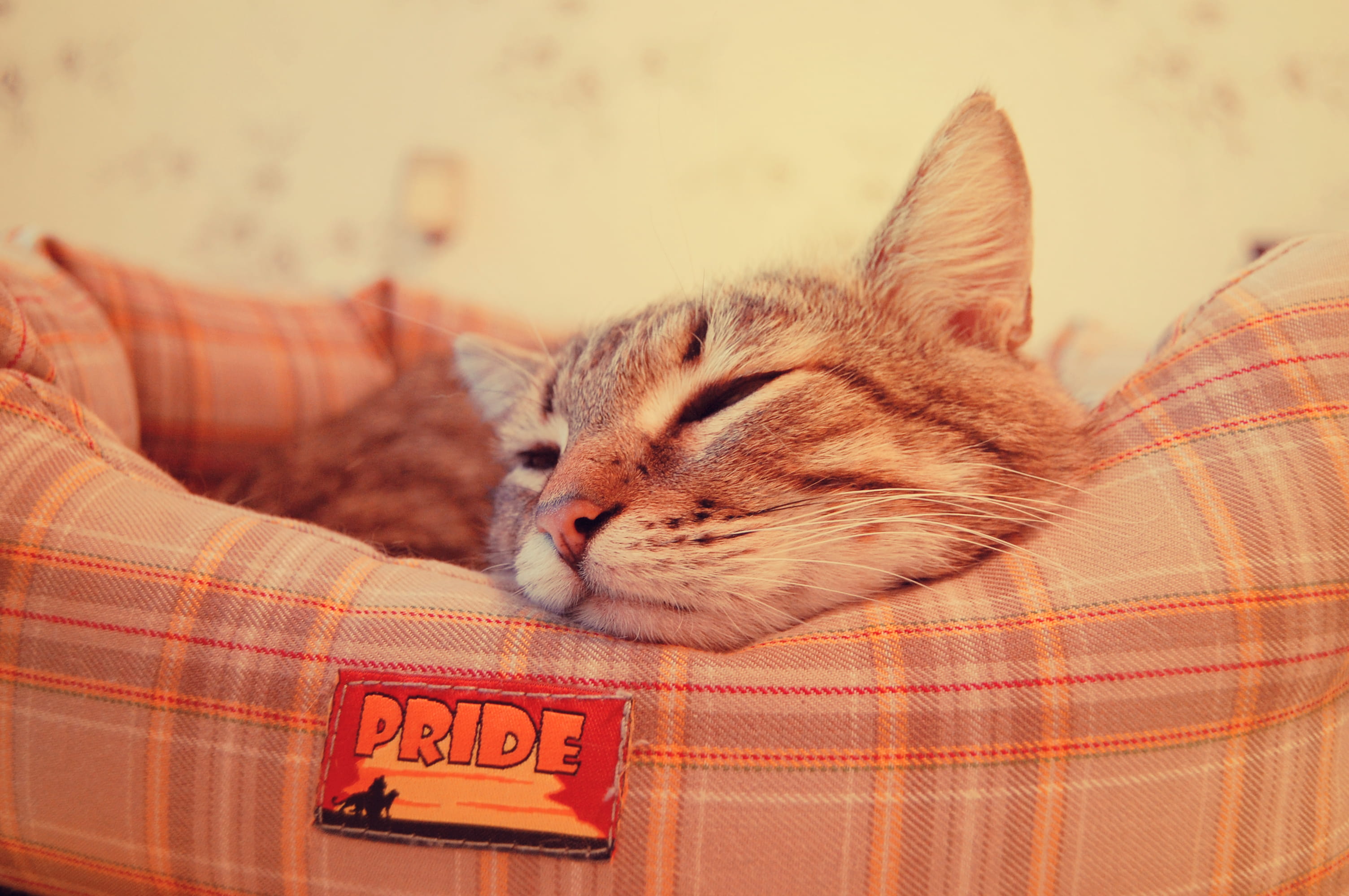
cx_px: 674
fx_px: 1460
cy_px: 448
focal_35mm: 39
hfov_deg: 49.6
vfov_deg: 34.1
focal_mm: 26
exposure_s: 1/25
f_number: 4.2
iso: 800
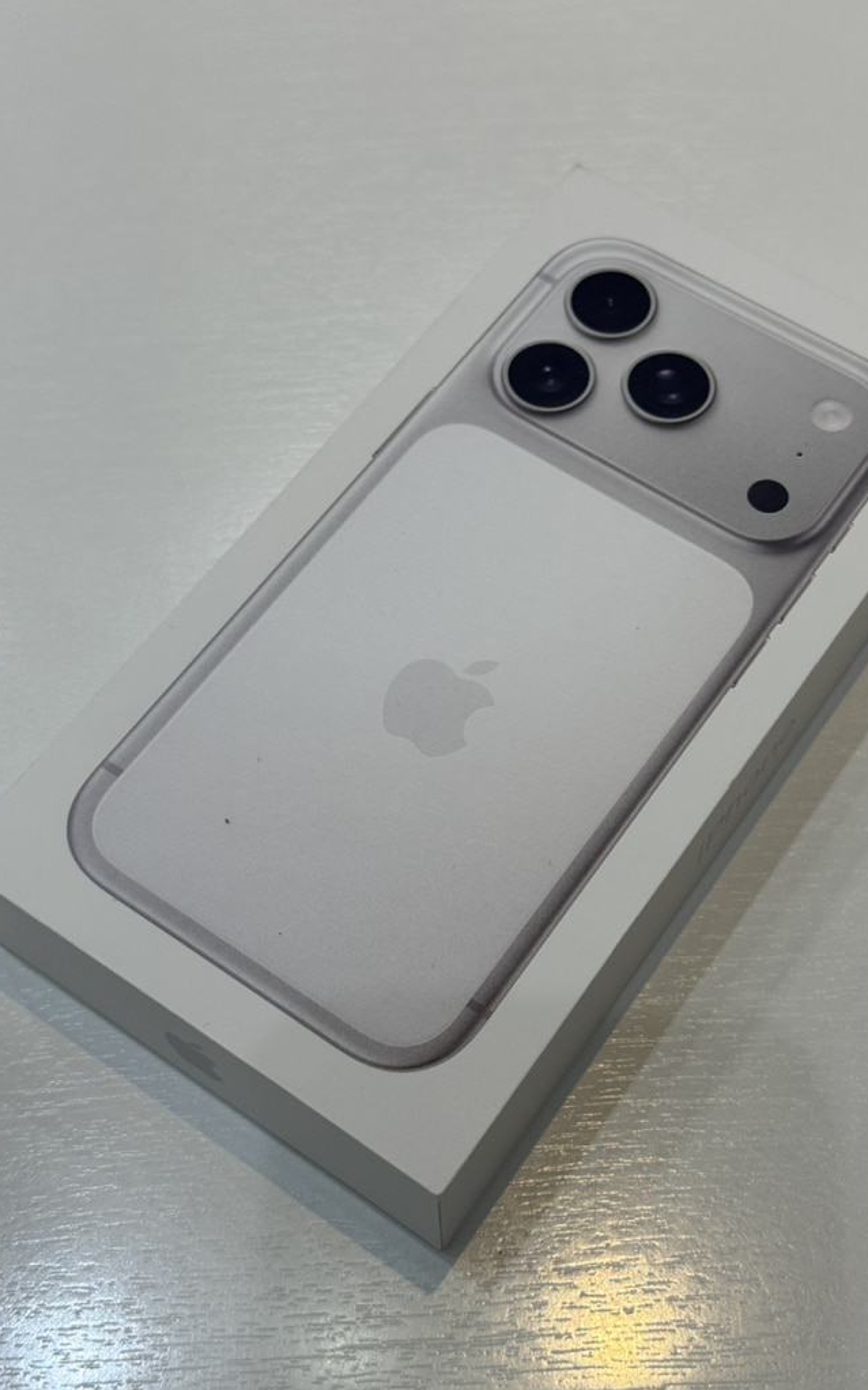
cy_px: 695
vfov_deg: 39.6
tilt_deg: -59.2
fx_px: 1932
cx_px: 486
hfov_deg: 25.3
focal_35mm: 51
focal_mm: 6.76
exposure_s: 1/156
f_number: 1.78
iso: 50
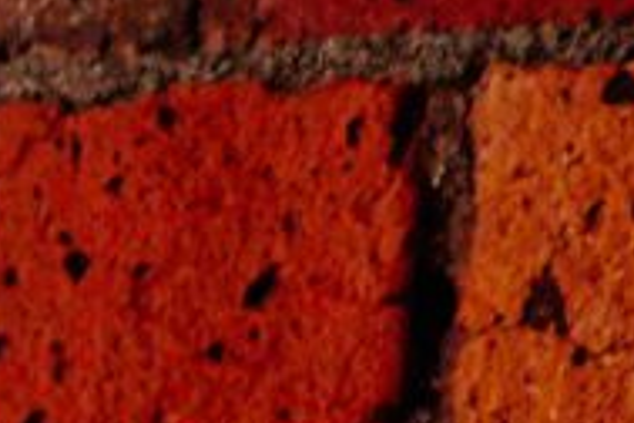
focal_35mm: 130
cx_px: -906
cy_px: 948
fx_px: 2289
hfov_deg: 12.3
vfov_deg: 9.6
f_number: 3.5
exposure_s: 1/34
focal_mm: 16
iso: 800
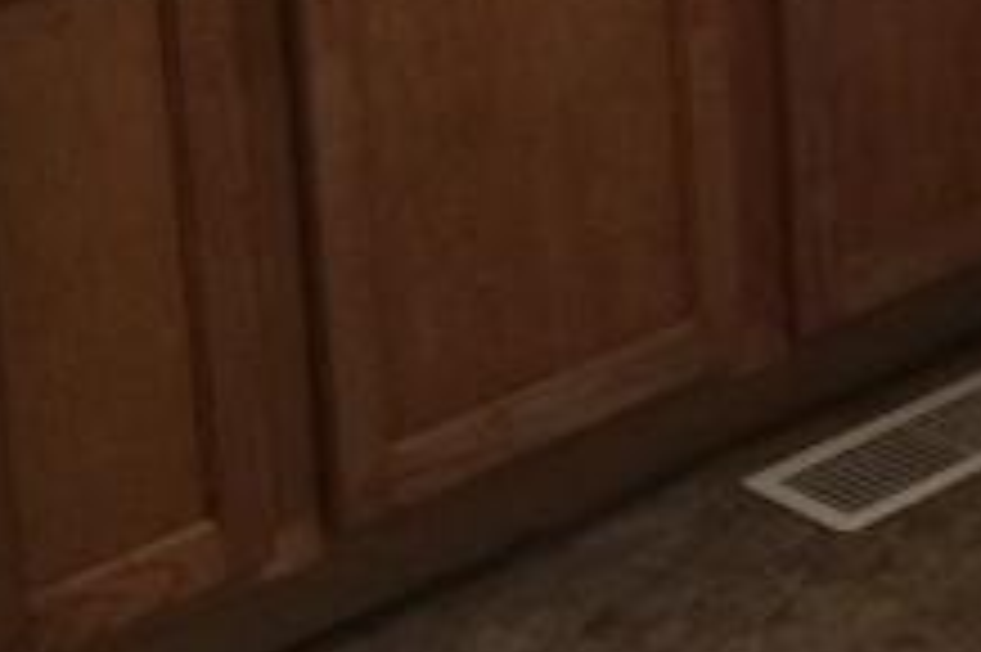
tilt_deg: -14.5
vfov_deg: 9.3
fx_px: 3866
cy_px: -463
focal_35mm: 142
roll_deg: +1.7
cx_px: 1485
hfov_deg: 13.6
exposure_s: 1/24
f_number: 2.2
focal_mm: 4.15
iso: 320
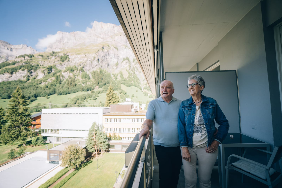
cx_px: 141
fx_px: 125
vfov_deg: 73.8
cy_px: 94
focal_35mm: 16
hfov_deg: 96.7
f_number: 2.8
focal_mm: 16
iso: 100
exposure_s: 1/320
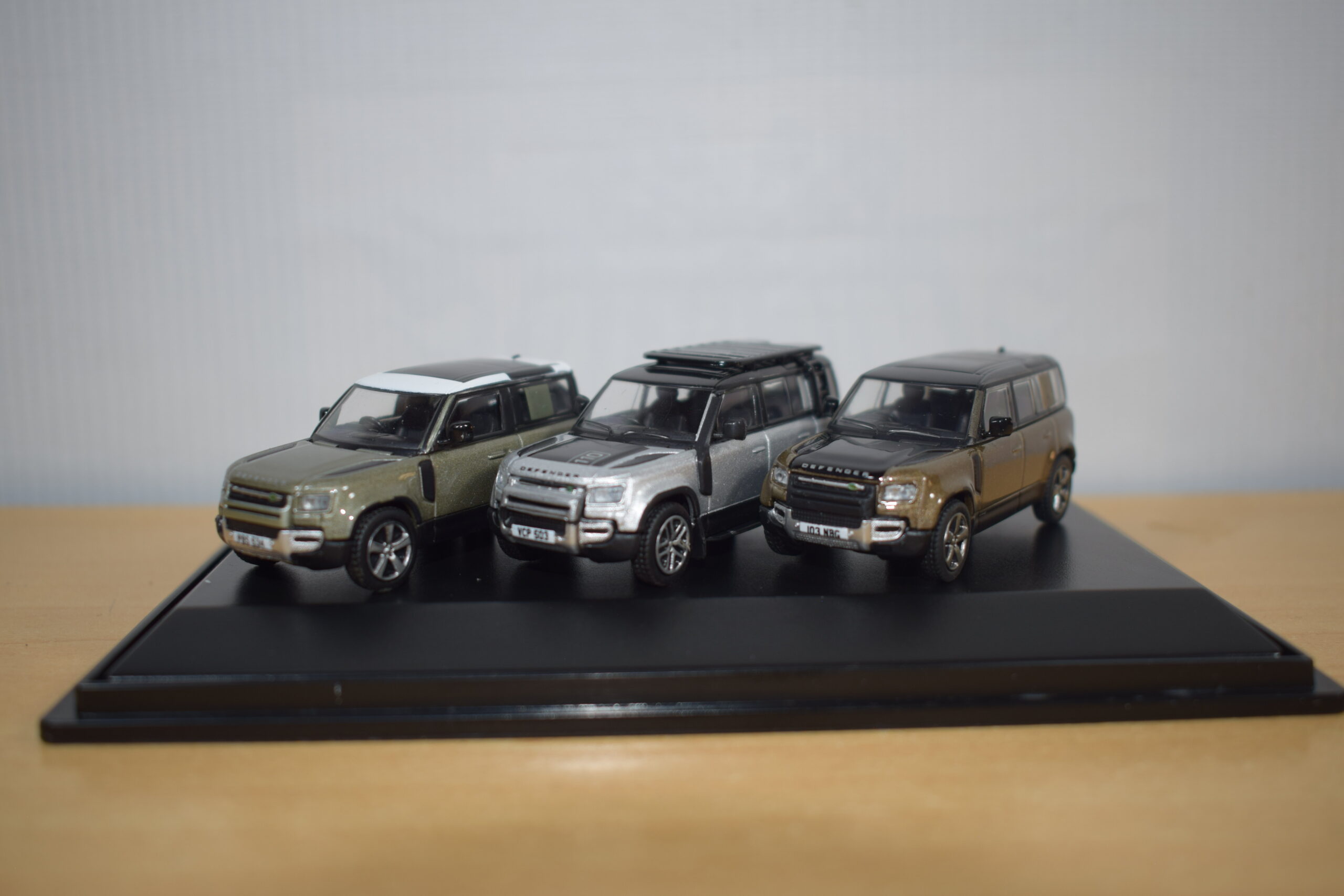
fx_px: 1456
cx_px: 672
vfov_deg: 34.2
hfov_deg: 49.6
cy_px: 448
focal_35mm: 39
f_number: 4
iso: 100
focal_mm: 26
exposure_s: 1/60
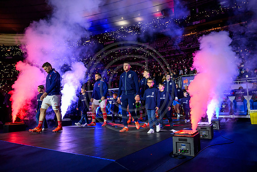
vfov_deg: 48.8
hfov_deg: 68.4
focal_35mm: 26
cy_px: 86
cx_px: 128
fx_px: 189
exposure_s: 1/1000
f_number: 2.8
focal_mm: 26.5
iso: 4000
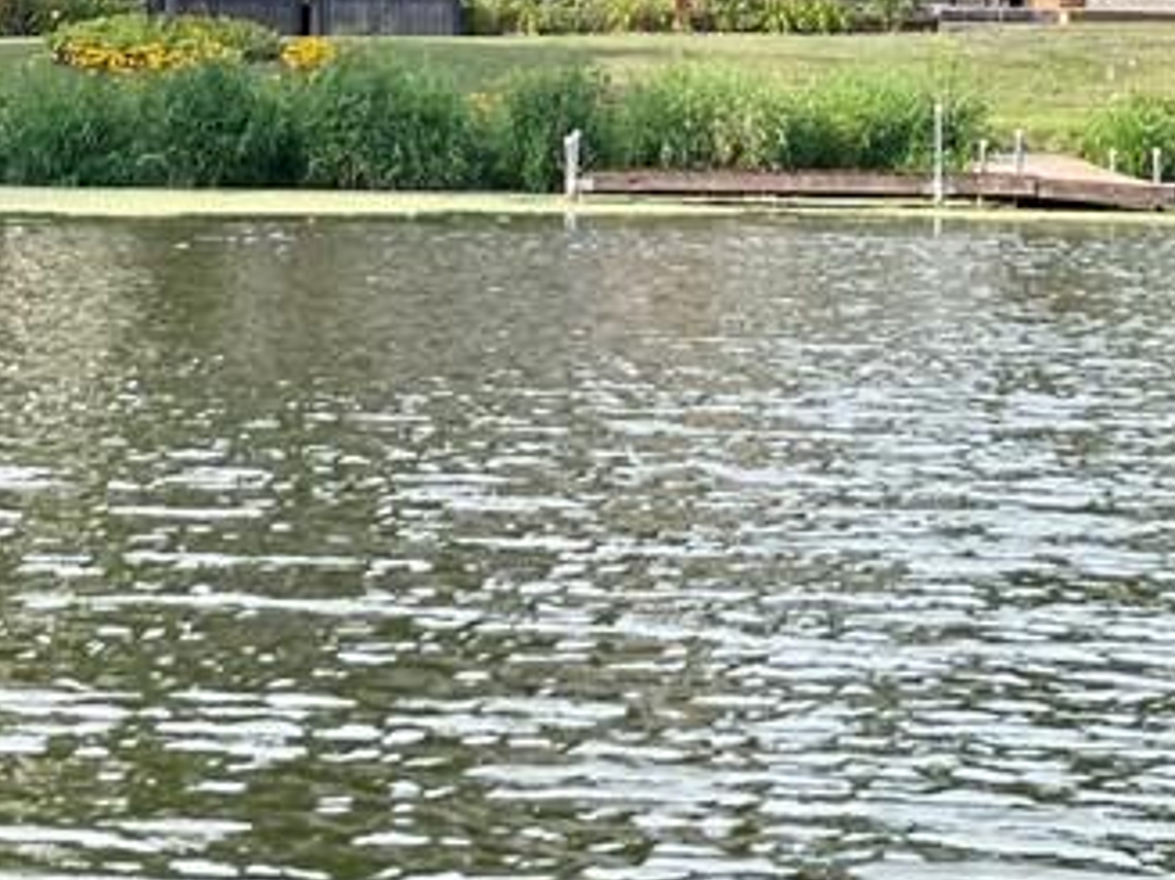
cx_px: 625
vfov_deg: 8.9
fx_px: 5531
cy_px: -309
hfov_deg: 12.1
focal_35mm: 163
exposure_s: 1/505
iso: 32
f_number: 2
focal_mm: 6
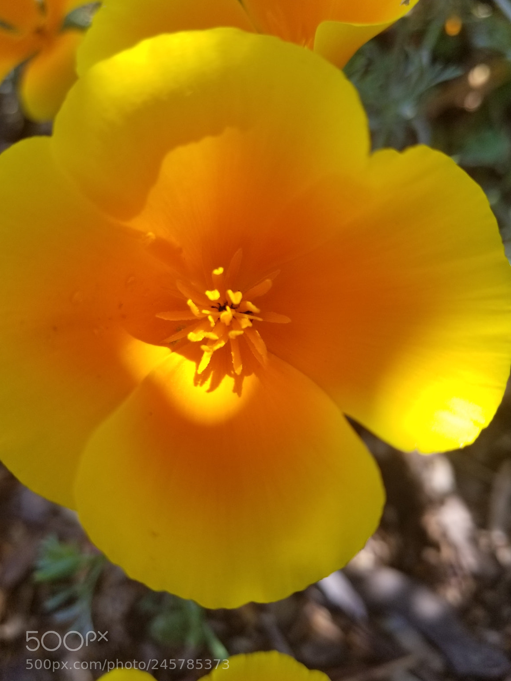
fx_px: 531
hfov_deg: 51.4
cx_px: 263
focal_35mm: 27
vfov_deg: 65.3
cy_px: 346
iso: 50
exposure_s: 1/410
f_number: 1.7
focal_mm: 4.25
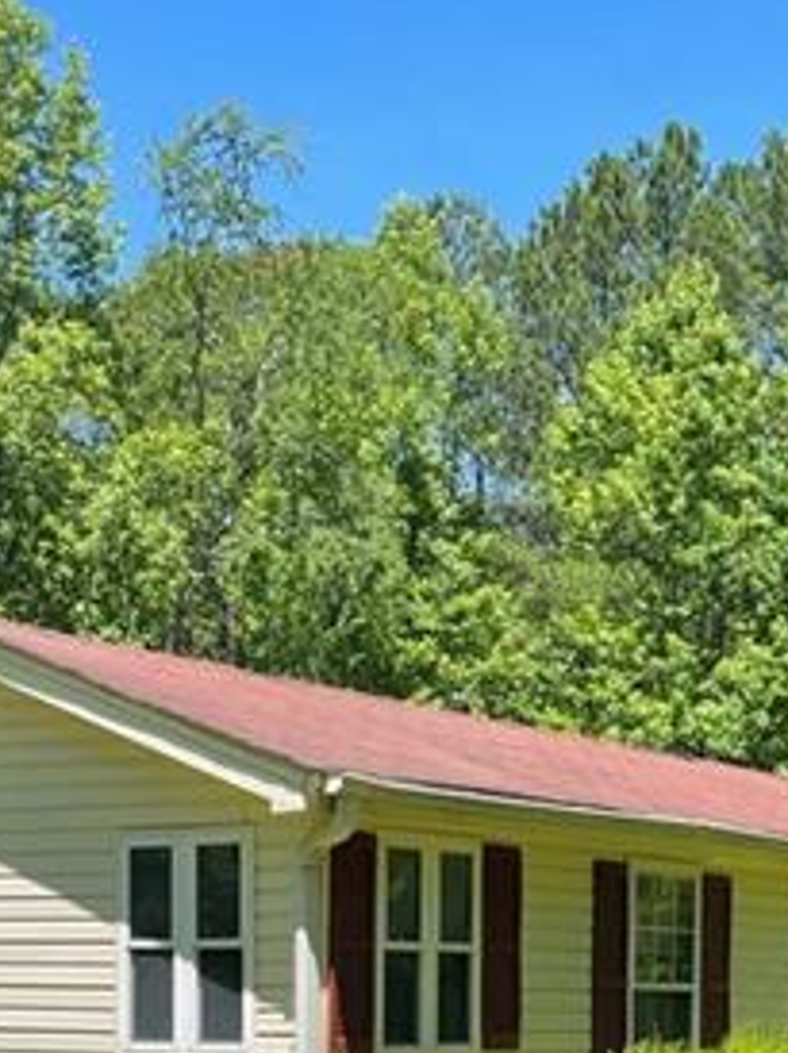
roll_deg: +0.4
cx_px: 592
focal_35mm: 73
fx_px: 2219
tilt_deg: -1.2
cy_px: 1080
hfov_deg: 20.0
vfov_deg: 25.3
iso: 32
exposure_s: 1/1595
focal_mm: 4.2
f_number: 1.6
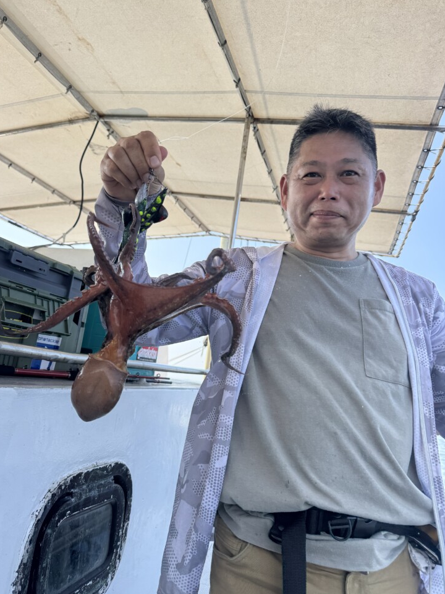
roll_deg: -9.3
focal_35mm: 25
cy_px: 293
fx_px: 429
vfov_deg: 69.4
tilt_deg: +11.7
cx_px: 215
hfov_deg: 54.9
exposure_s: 1/1339
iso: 80
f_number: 1.78
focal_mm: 6.76
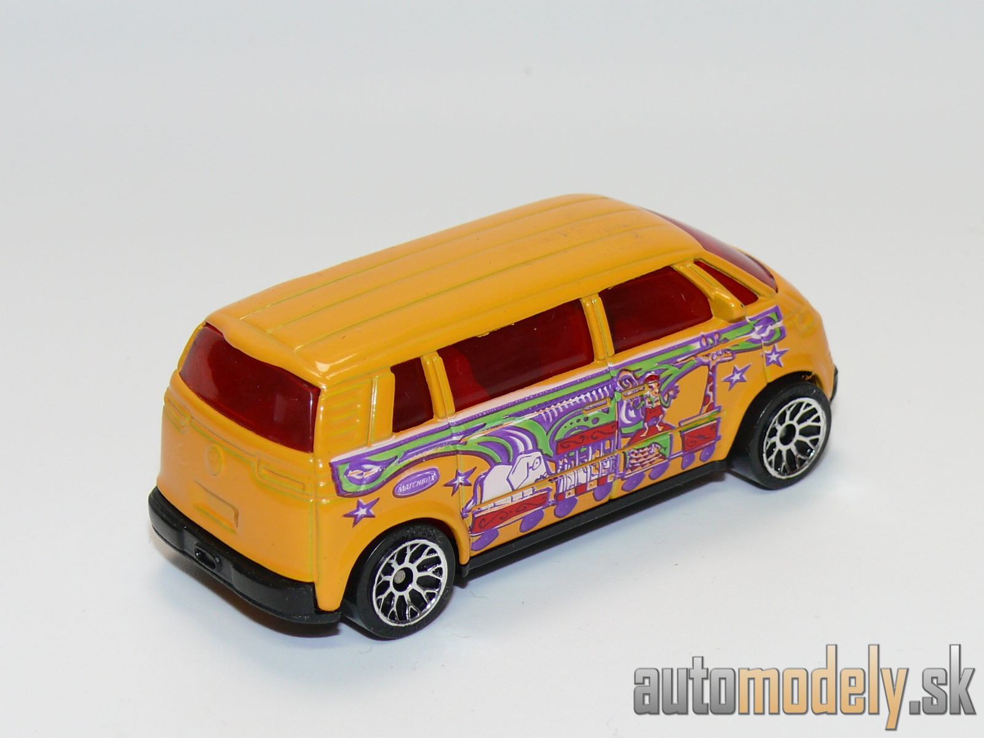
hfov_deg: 19.1
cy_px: 369
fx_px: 2928
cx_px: 492
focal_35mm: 103
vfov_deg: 14.4
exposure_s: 1/30
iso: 100
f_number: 4
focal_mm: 13.6
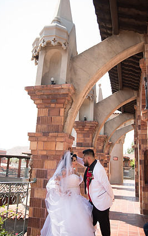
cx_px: 79
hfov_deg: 41.9
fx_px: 193
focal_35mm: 30
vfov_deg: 62.8
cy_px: 113
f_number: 2.8
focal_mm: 28
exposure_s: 1/320
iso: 100
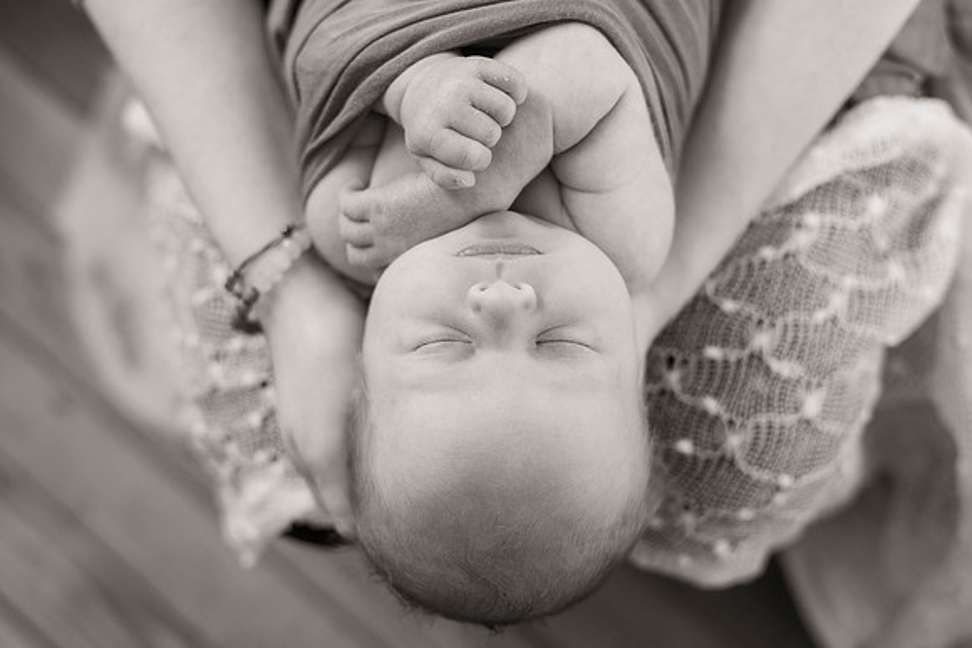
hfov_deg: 37.8
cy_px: 336
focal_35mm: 53
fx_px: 1420
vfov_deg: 25.7
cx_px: 461
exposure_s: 1/200
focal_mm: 50
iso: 640
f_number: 2.8
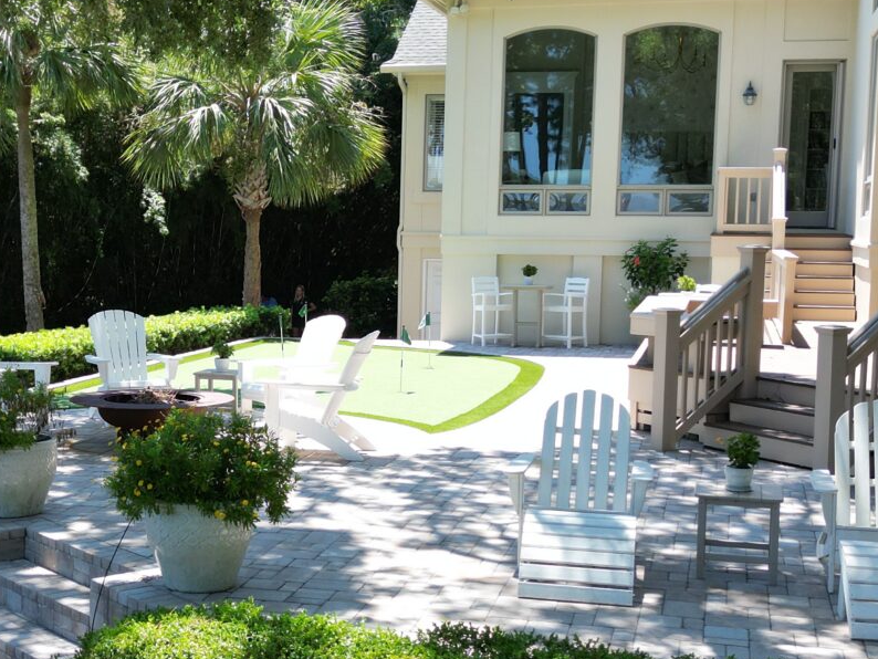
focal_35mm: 58
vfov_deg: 25.2
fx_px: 1472
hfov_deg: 32.9
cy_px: 373
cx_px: 285
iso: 100
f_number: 1.7
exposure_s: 1/725
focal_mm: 6.72
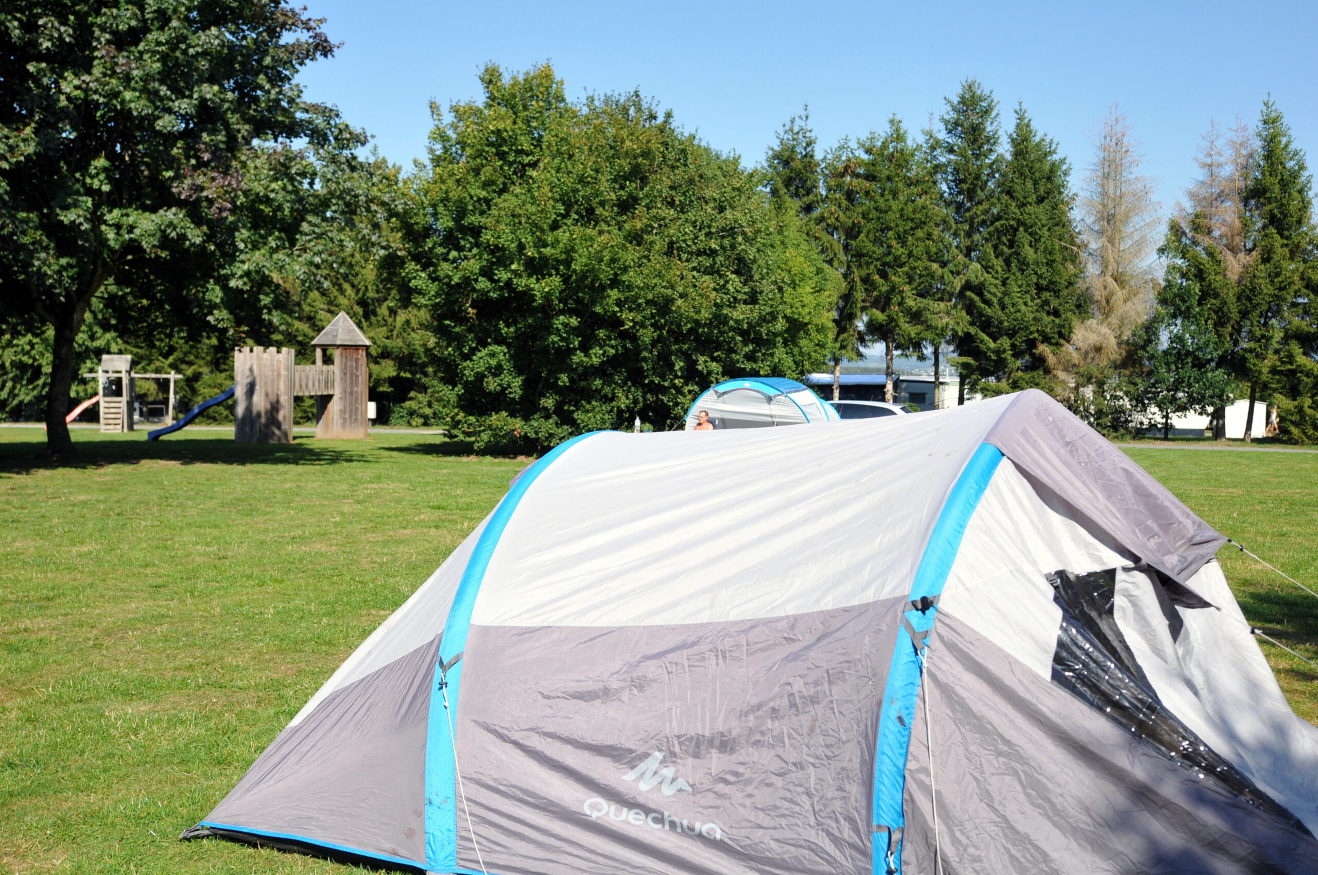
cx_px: 659
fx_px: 1316
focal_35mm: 36
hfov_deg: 53.2
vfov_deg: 36.8
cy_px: 438
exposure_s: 1/5000
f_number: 3.5
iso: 500
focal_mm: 24
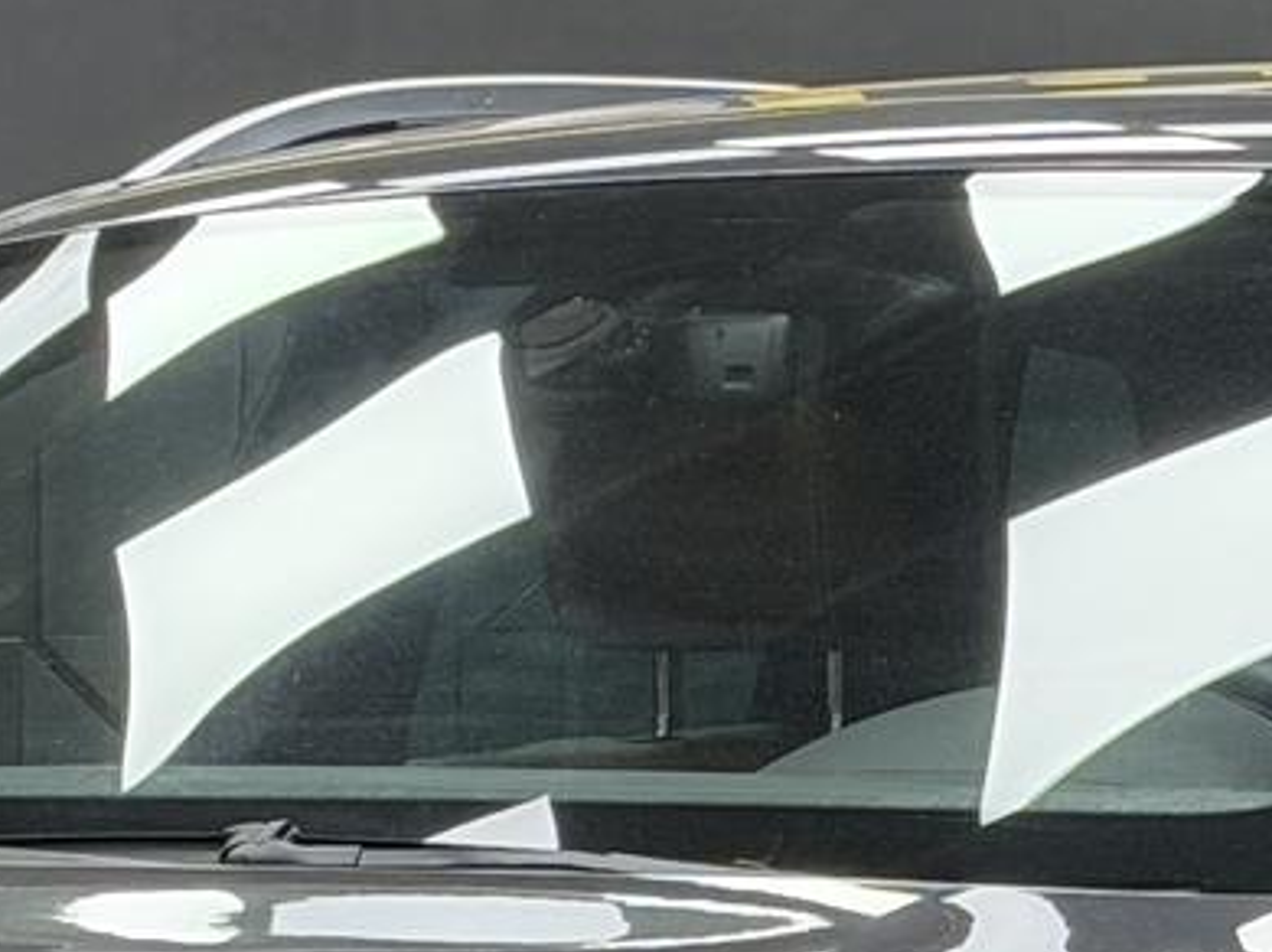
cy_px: 1153
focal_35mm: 244
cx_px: 437
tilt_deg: -4.5
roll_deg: -0.1
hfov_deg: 8.1
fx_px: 8961
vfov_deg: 6.0
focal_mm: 6.76
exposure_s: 1/100
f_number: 1.78
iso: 80
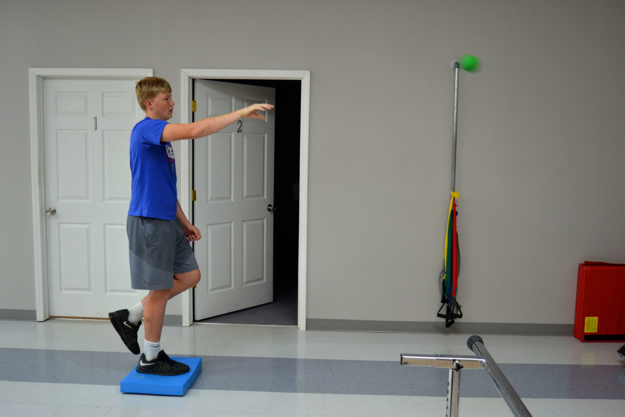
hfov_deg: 57.2
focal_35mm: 33
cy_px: 208
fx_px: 573
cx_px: 312
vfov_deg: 40.0
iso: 400
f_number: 3.5
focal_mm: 22
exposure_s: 1/60
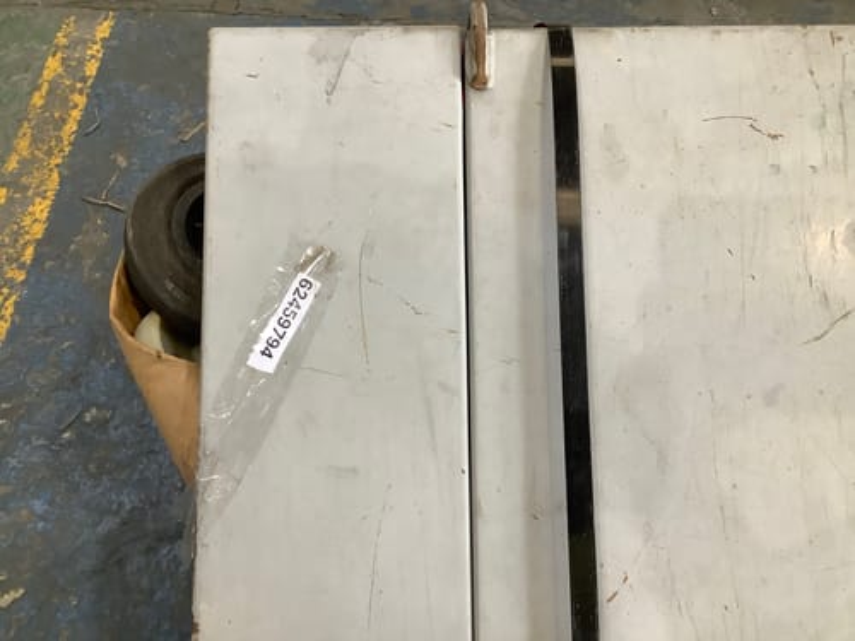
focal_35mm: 31
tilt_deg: -54.0
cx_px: 428
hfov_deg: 58.4
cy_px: 320
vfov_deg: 45.4
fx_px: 766
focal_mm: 3.3
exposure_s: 1/60
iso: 160
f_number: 2.4
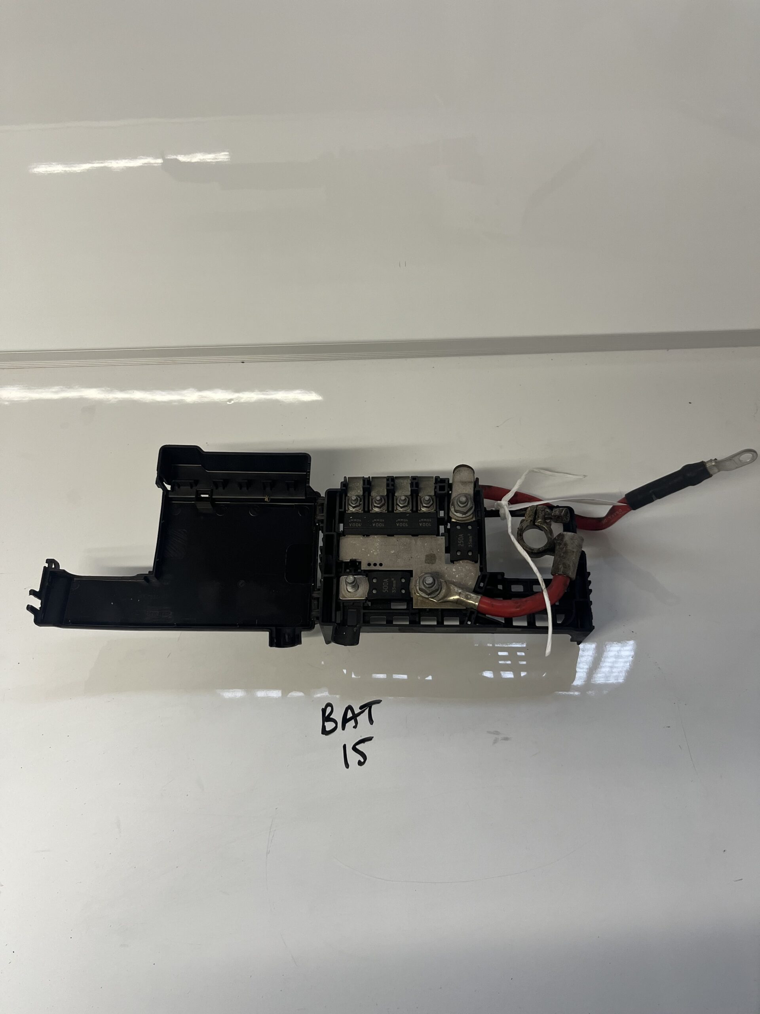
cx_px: 380
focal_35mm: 26
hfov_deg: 53.1
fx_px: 761
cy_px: 507
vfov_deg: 67.3
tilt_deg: -51.0
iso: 125
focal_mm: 5.1
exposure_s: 1/100
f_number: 1.6
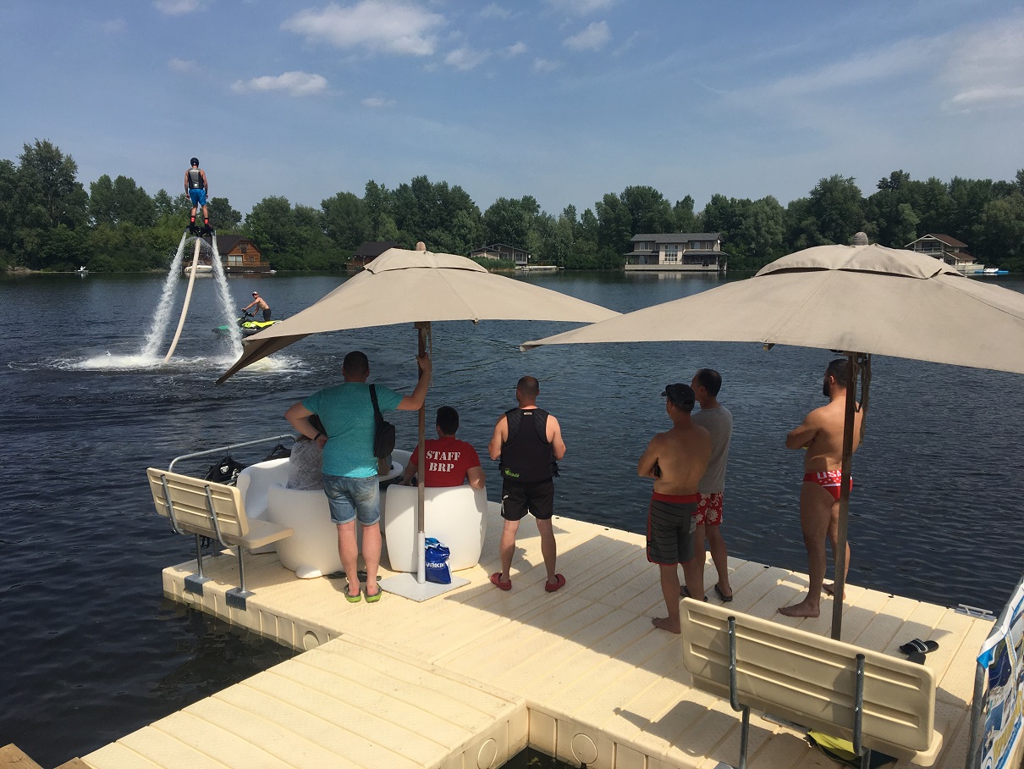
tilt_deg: -7.5
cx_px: 512
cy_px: 384
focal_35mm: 29
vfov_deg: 48.2
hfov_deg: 61.6
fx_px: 858
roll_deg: +0.1
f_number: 2.2
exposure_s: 1/2747
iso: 25
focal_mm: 4.15
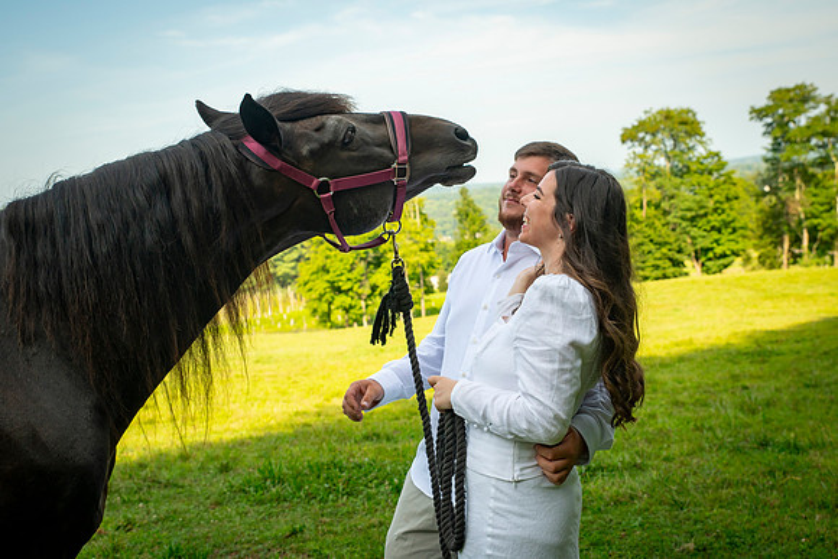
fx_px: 1140
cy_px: 270
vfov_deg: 27.6
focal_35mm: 49
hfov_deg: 40.4
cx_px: 415
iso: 400
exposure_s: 1/800
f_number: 5
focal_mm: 42
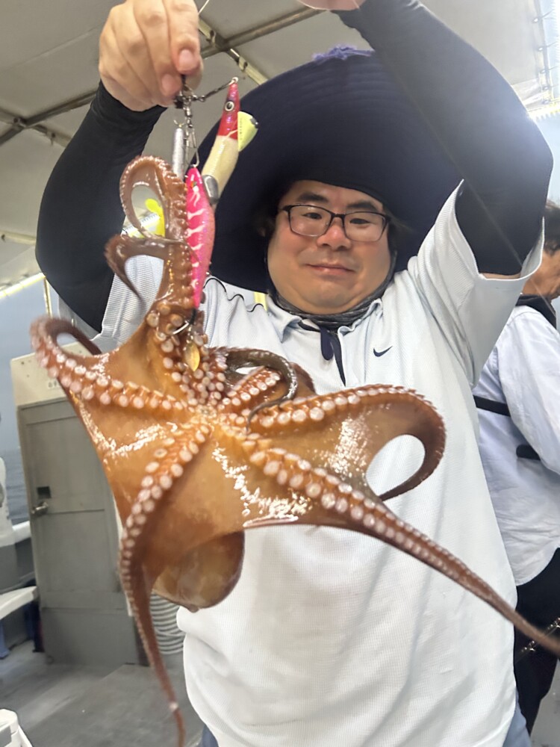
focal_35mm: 26
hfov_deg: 53.1
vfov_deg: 67.3
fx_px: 561
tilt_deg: +4.6
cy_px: 374
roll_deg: +6.5
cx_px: 280
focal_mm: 5.7
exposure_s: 1/40
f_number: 1.5
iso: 640
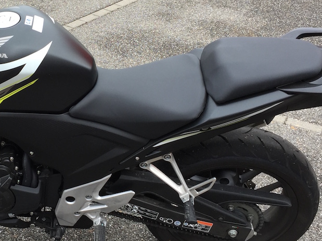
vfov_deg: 24.3
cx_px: 71
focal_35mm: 60
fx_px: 558
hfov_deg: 31.5
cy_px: 86
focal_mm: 4.15
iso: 32
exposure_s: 1/366
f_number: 2.2
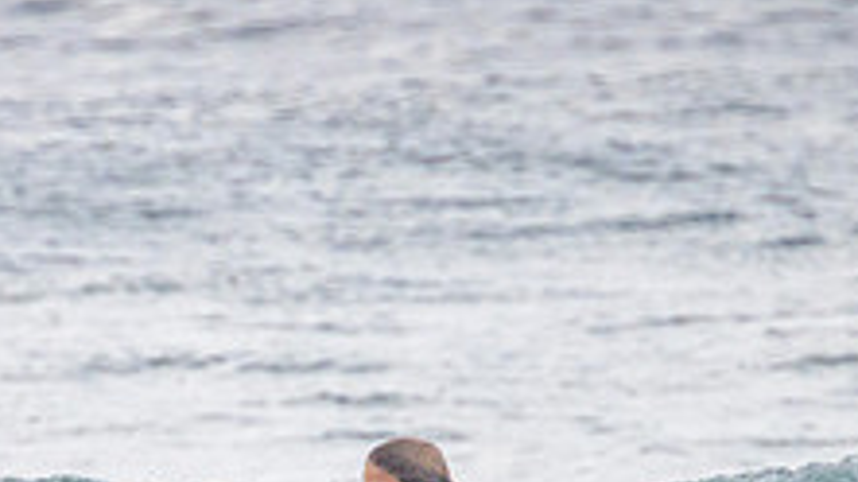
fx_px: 57115
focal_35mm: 2512
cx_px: 151
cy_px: 641
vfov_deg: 0.5
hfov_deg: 0.9
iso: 2000
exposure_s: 1/2000
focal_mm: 800
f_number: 11
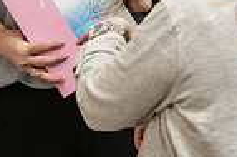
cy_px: -65
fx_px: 1335
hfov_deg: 10.1
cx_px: 131
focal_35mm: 203
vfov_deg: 6.7
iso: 2000
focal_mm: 50
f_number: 3.2
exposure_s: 1/125
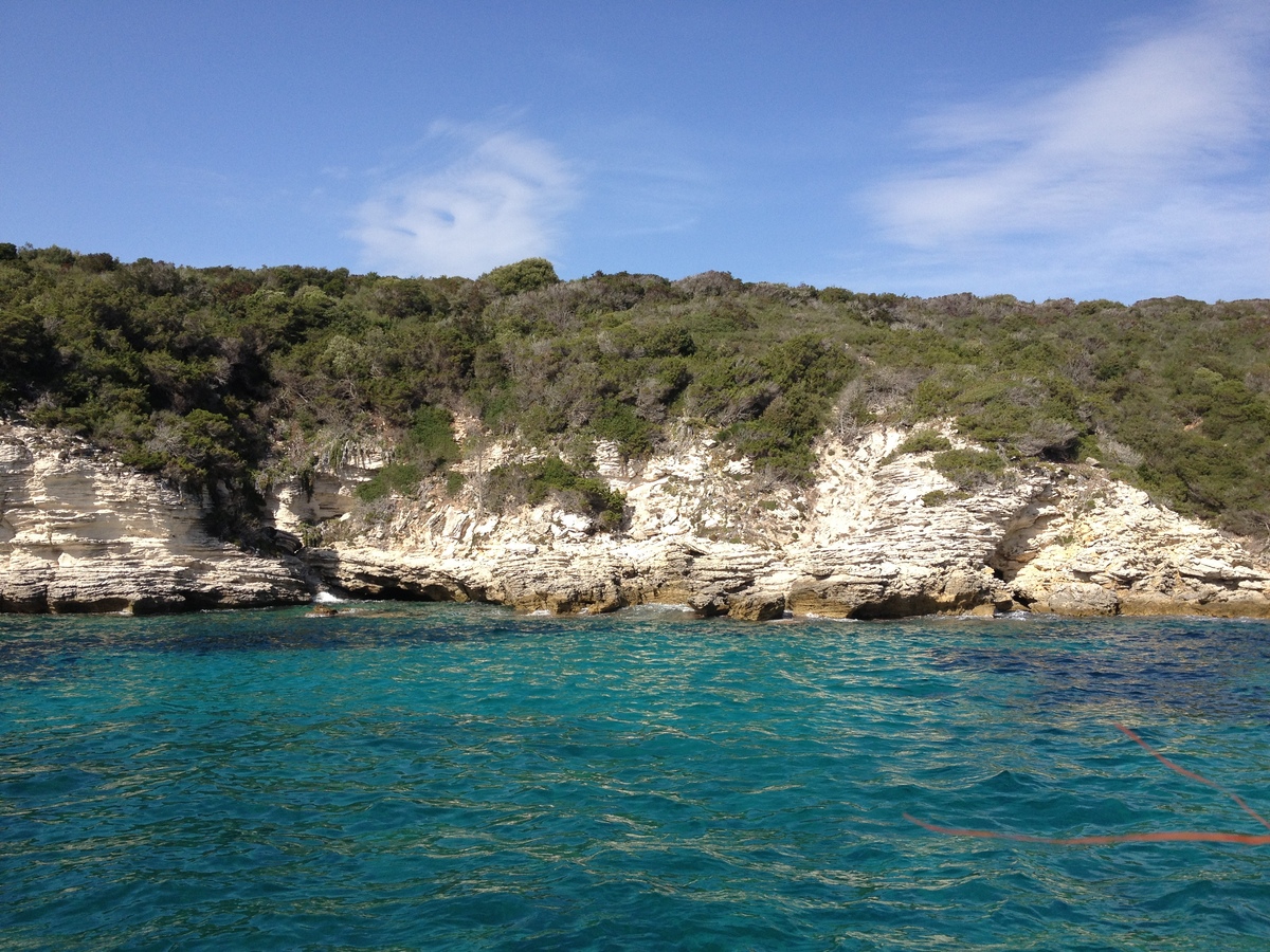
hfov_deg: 52.6
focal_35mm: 35
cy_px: 476
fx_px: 1284
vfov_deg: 40.7
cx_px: 635
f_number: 2.4
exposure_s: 1/1453
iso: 64
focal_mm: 4.28
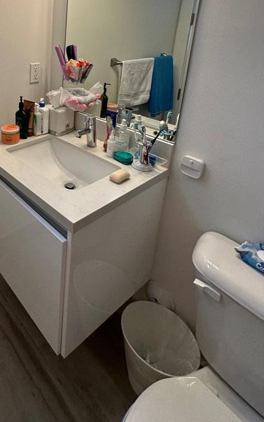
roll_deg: -0.7
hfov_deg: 44.6
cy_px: 97
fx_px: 276
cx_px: 9
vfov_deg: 69.0
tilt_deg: -14.5
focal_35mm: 24
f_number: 2.2
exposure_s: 1/120
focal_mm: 2.22
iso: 125
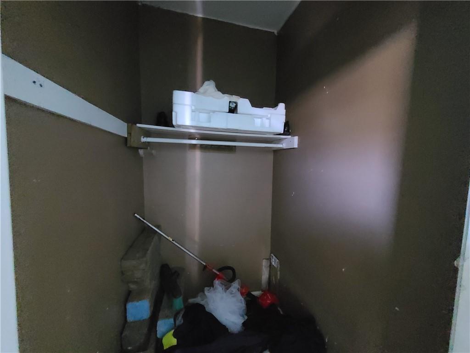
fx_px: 177
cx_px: 235
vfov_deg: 89.9
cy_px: 176
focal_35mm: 13
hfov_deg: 106.2
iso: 2500
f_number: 2.2
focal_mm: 2.2
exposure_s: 1/20
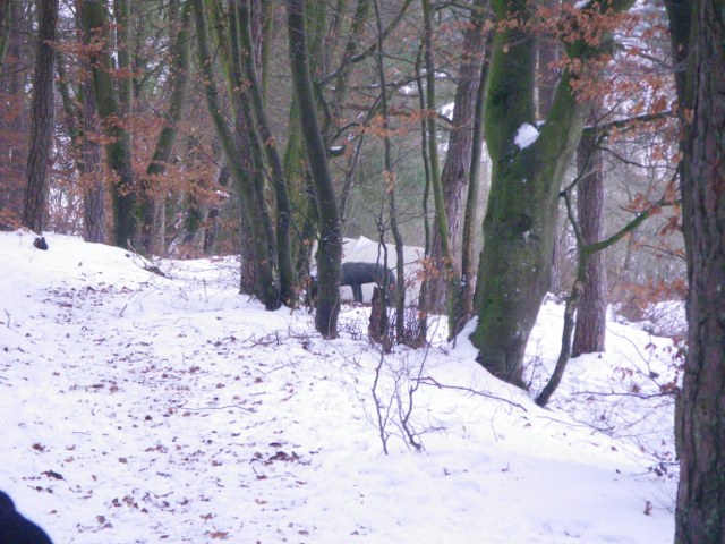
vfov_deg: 12.9
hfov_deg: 17.1
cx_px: 362
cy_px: 272
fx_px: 2409
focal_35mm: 115
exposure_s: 1/160
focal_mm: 20.6
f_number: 5.2
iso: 640
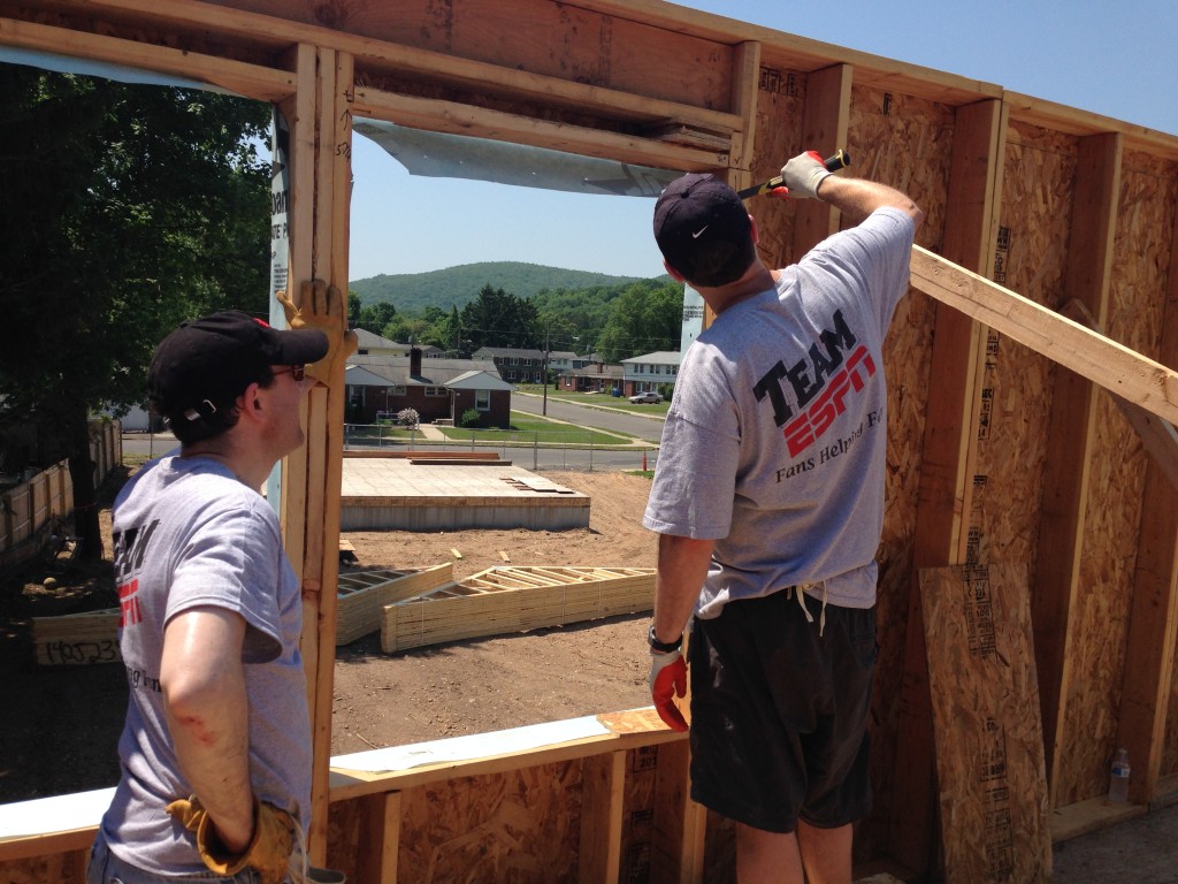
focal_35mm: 33
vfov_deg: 42.9
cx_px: 589
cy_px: 442
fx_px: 1123
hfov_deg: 55.4
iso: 50
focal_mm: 4.12
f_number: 2.4
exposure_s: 1/1808
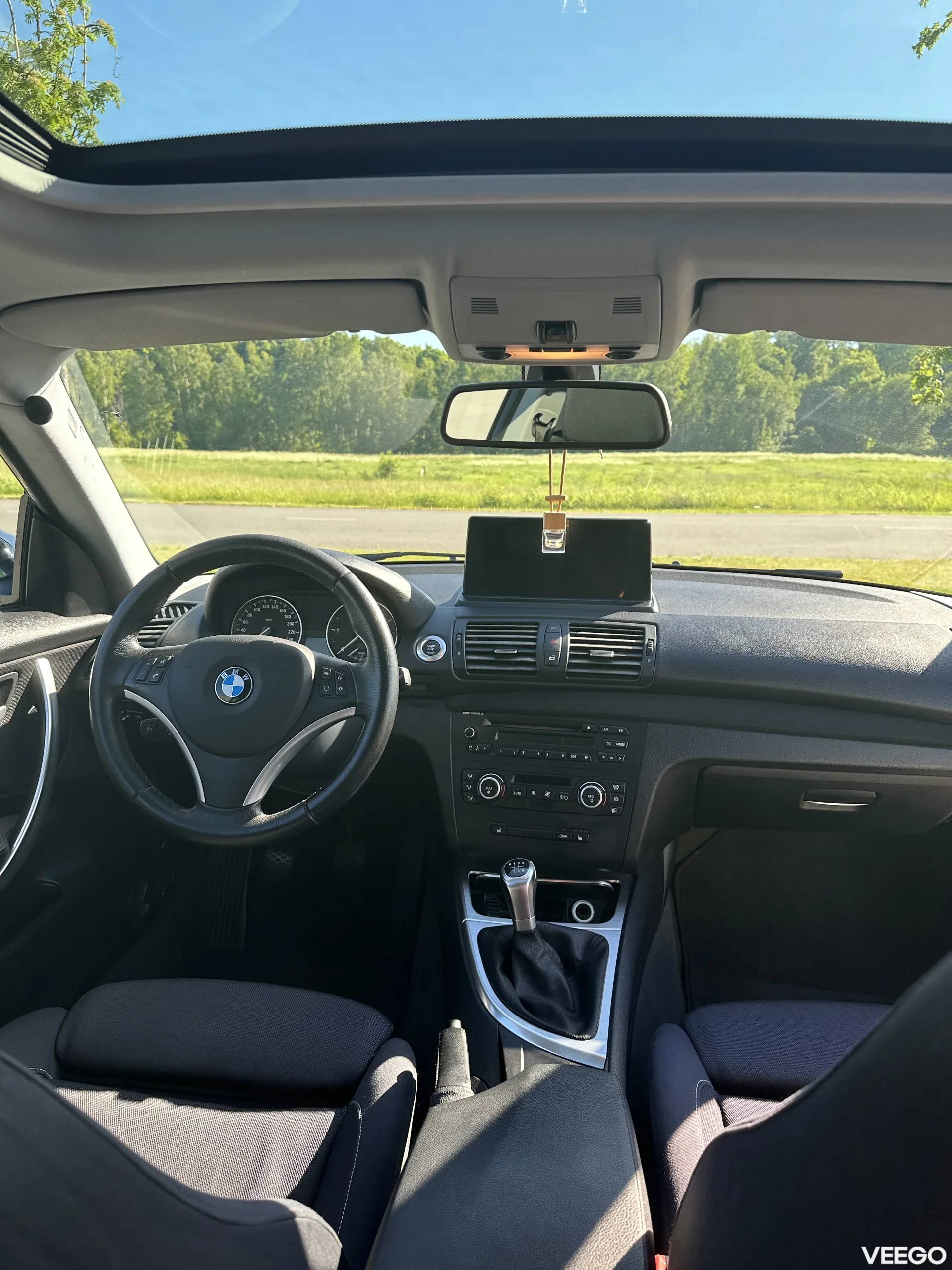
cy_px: 635
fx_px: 880
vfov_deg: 71.6
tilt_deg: -12.1
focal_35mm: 24
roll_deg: -1.6
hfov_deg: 56.8
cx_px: 476
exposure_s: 1/452
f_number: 1.78
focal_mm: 6.86
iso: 80
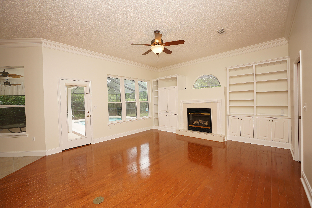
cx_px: 156
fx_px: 130
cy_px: 104
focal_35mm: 15
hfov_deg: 100.4
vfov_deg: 77.3
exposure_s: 1/60
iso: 160
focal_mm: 10
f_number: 4
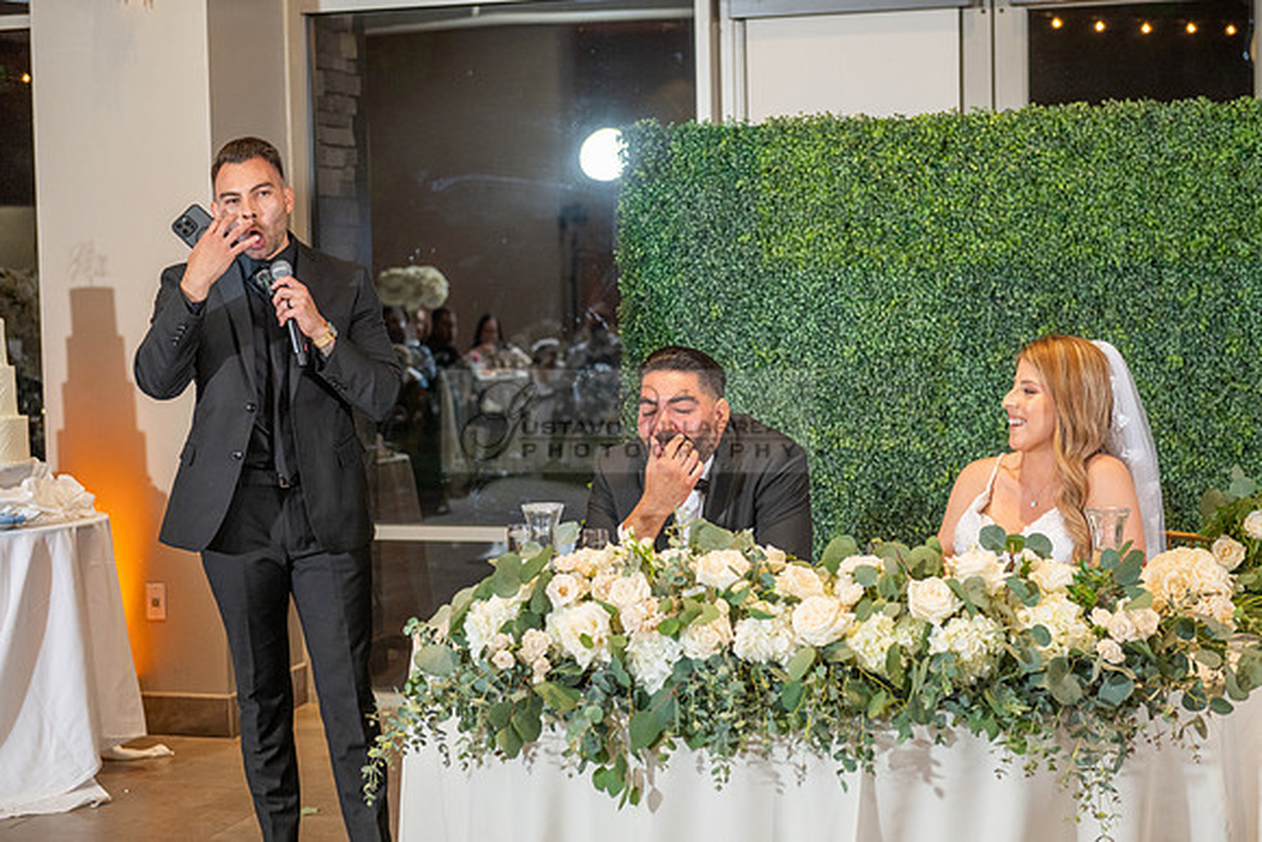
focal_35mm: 62
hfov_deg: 32.4
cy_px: 421
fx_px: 2174
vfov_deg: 21.9
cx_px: 631
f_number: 3.5
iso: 800
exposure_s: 1/160
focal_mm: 62
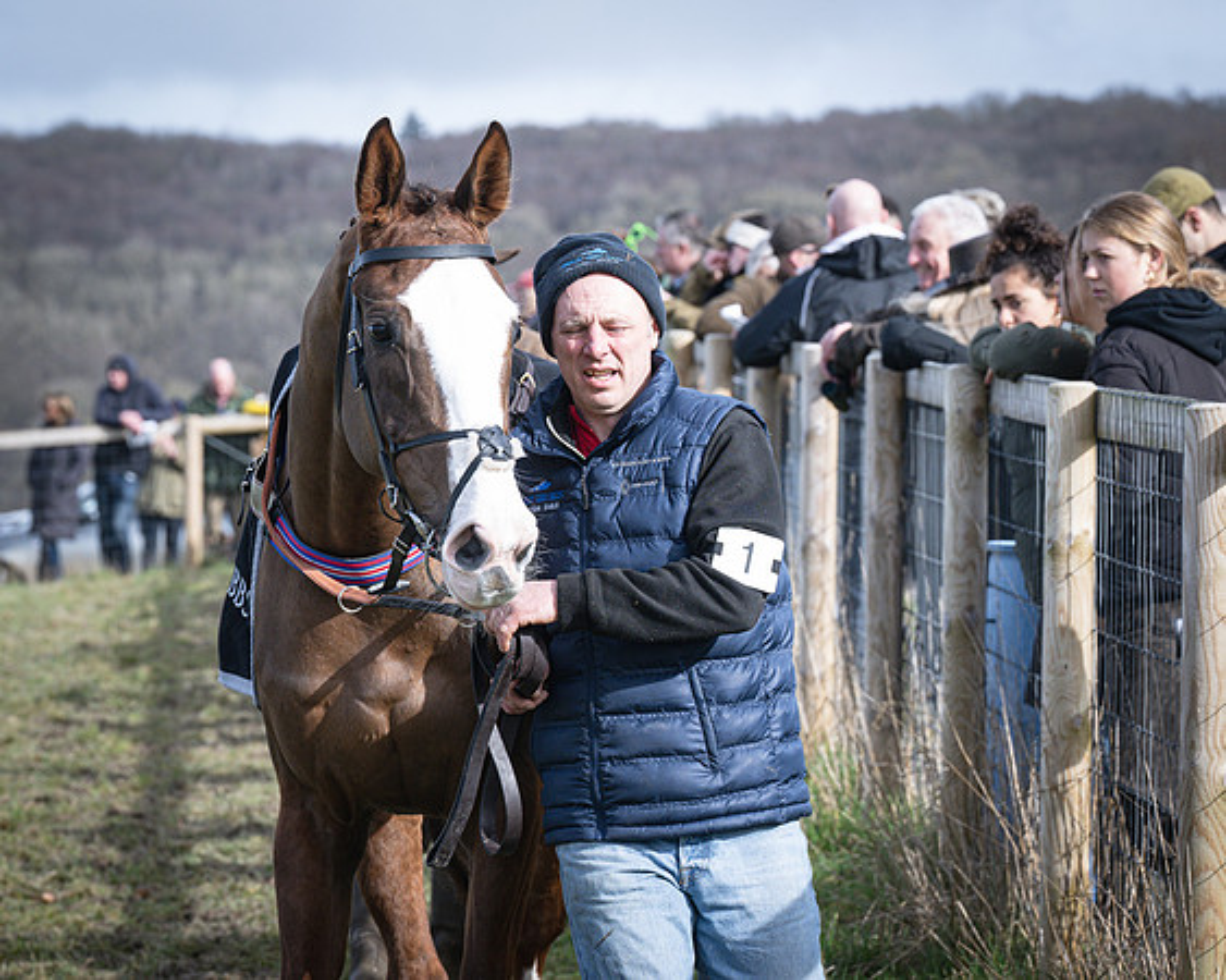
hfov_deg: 10.9
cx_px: 616
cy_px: 490
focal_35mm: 177
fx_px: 6416
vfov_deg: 8.7
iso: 400
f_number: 5.6
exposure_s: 1/1000
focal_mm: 105
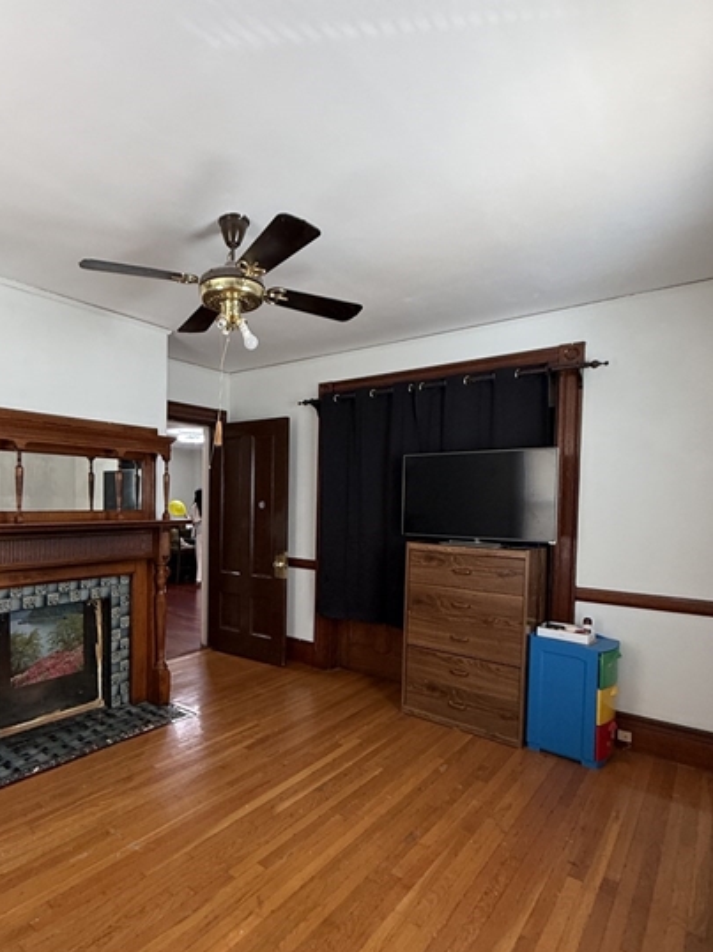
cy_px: 524
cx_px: 239
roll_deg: -0.6
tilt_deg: -0.3
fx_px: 550
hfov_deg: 64.3
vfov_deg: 81.5
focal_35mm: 20
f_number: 2.2
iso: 200
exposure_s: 1/60
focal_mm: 2.22
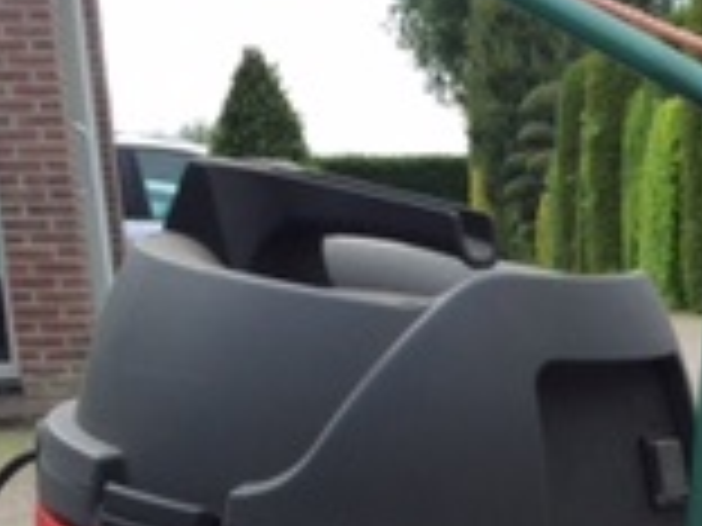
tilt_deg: -14.3
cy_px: 935
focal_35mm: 119
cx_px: 900
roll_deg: +1.8
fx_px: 2413
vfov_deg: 11.6
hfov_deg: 15.8
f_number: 2.2
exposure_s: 1/648
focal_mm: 4.15
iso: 32
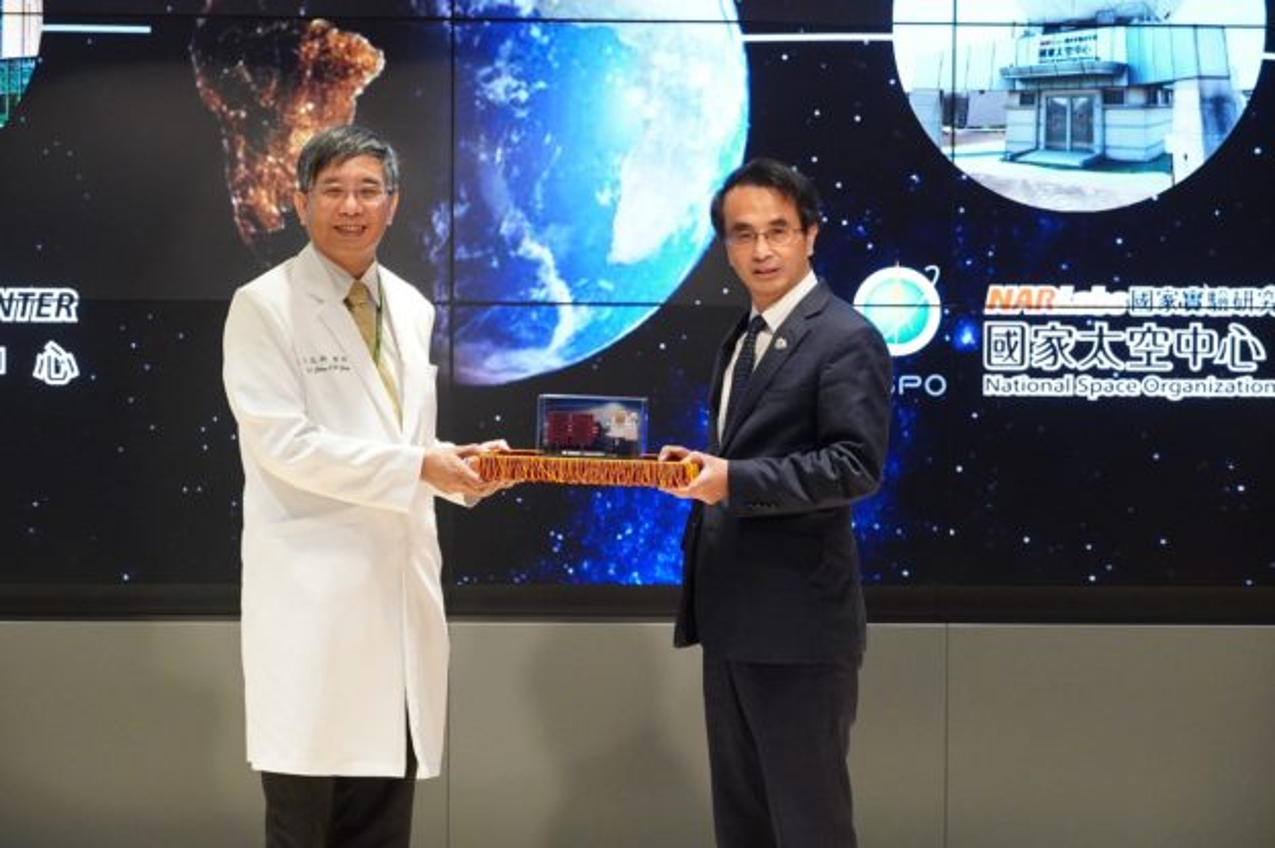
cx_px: 638
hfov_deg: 21.6
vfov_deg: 14.5
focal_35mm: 94
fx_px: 3344
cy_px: 424
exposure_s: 1/125
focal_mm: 63
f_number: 5.6
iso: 5000
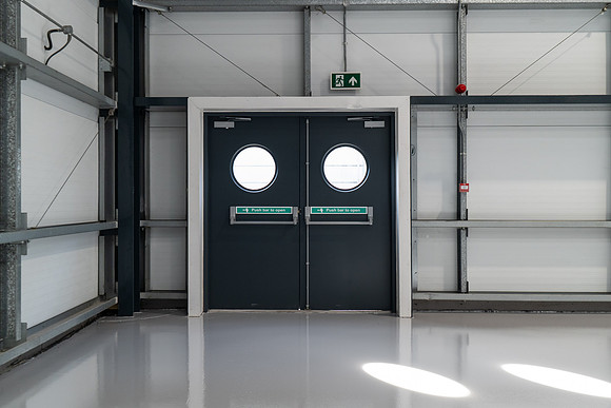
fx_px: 594
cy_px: 204
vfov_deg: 37.9
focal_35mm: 35
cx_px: 306
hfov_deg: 54.4
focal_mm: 35
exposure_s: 1/80
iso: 800
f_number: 4
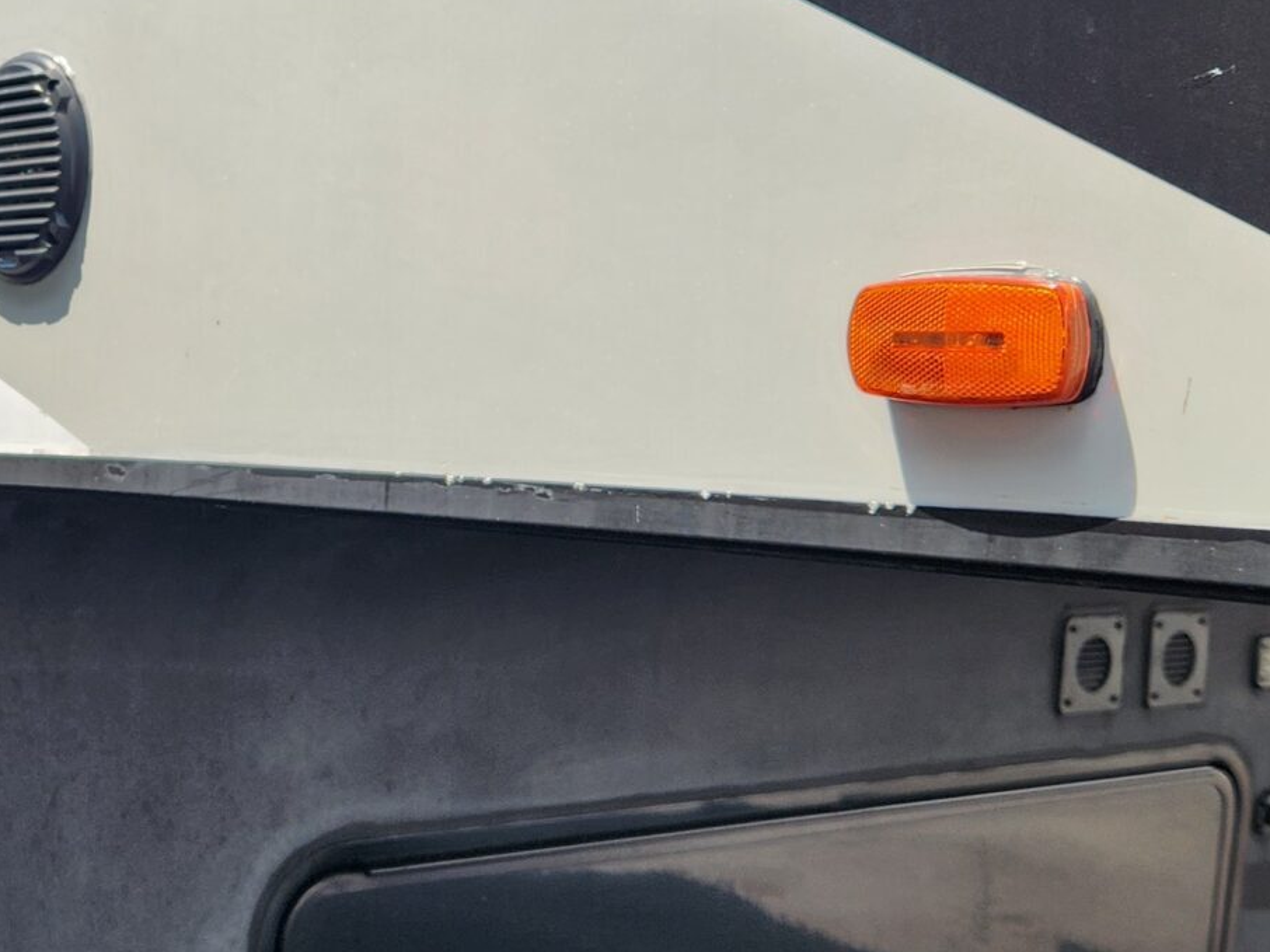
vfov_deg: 22.5
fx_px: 2384
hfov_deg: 28.2
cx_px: 39
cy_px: 303
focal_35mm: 65
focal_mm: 5.4
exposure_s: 1/932
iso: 20
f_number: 1.8
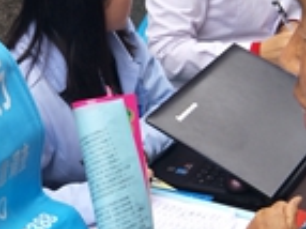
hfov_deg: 22.2
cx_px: -15
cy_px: 97
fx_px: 742
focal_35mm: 84
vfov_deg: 17.5
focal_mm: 4.1
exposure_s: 1/100
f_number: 1.7
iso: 69
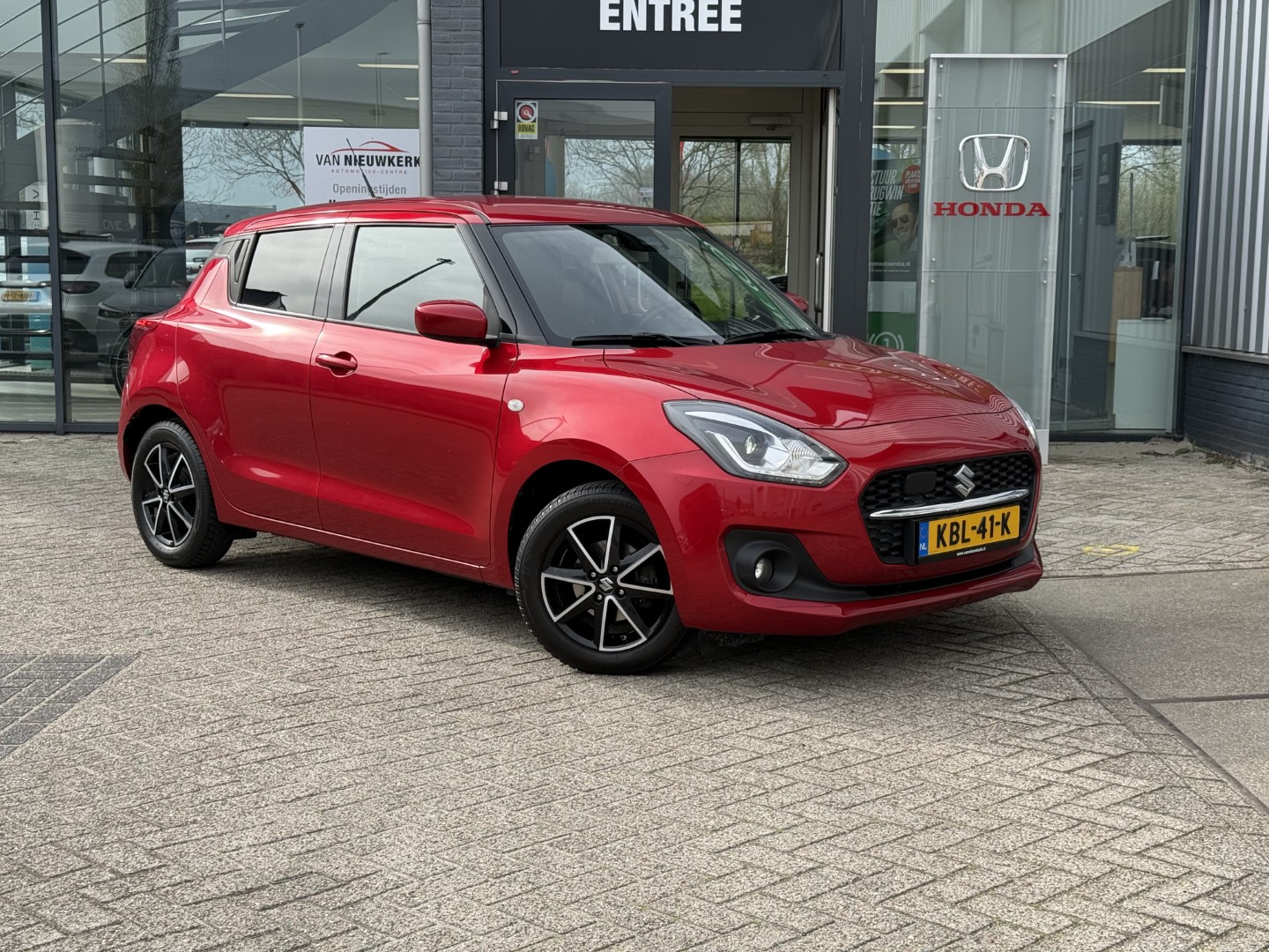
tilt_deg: -6.3
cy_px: 476
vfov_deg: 30.3
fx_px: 1760
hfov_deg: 39.7
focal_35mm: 48
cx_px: 634
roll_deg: +0.4
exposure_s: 1/1678
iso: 64
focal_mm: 6.76
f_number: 1.78
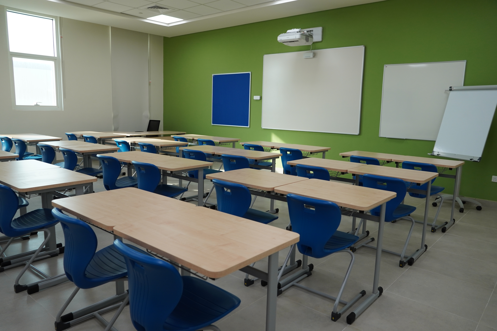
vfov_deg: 47.9
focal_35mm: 27
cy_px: 166
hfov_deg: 67.4
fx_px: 373
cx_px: 248
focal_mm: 18
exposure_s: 1/160
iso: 320
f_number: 4
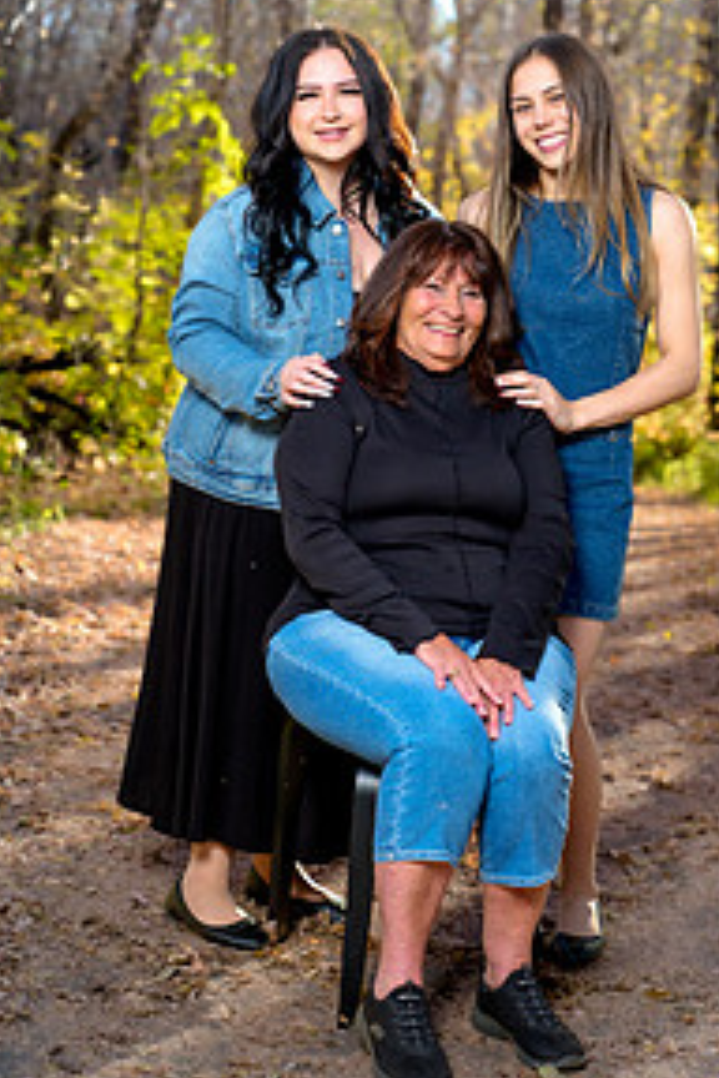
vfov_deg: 26.0
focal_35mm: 78
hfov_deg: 17.5
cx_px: 423
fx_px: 2337
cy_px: 546
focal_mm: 50
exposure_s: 1/160
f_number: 3.2
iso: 640
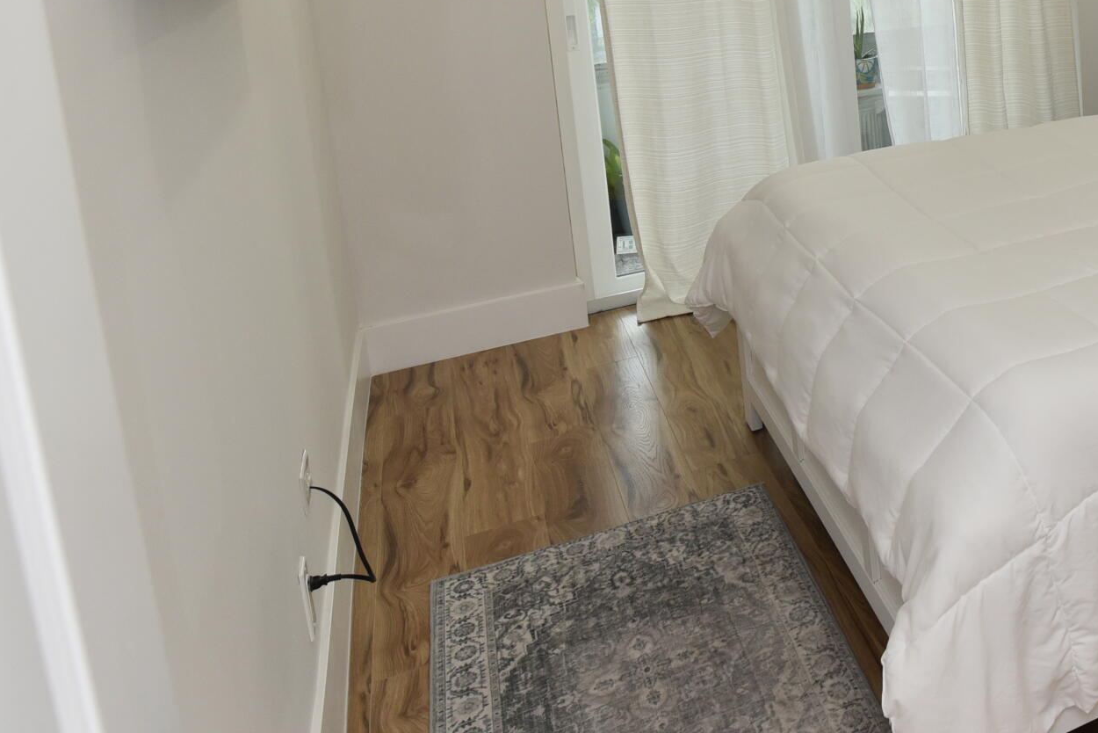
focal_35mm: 36
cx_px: 1159
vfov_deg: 34.3
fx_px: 1098
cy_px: 38
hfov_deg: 43.4
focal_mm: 15
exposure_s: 1/125
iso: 720
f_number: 5.6
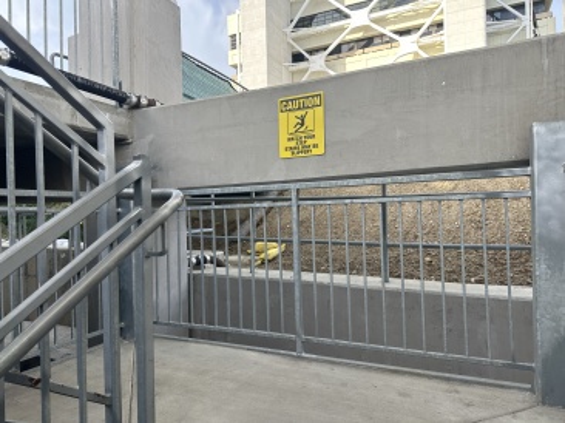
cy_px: 212
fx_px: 391
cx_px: 282
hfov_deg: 71.6
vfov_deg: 56.8
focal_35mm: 24
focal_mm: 6.86
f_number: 1.78
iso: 80
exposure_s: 1/654
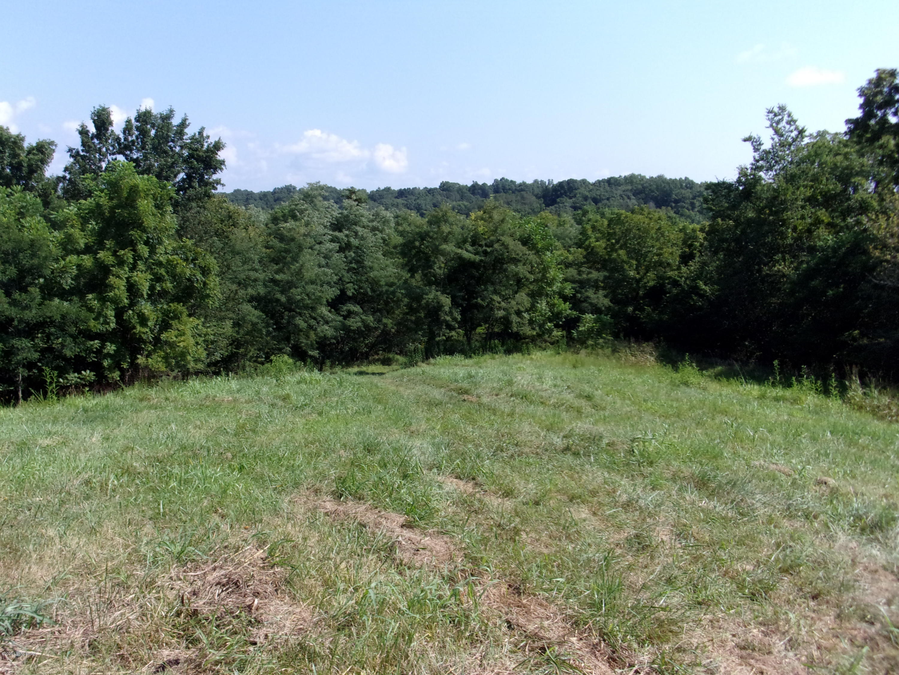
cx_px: 450
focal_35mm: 36
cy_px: 338
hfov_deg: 51.4
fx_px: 935
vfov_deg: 39.7
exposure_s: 1/180
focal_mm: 6.4
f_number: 11.8
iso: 200
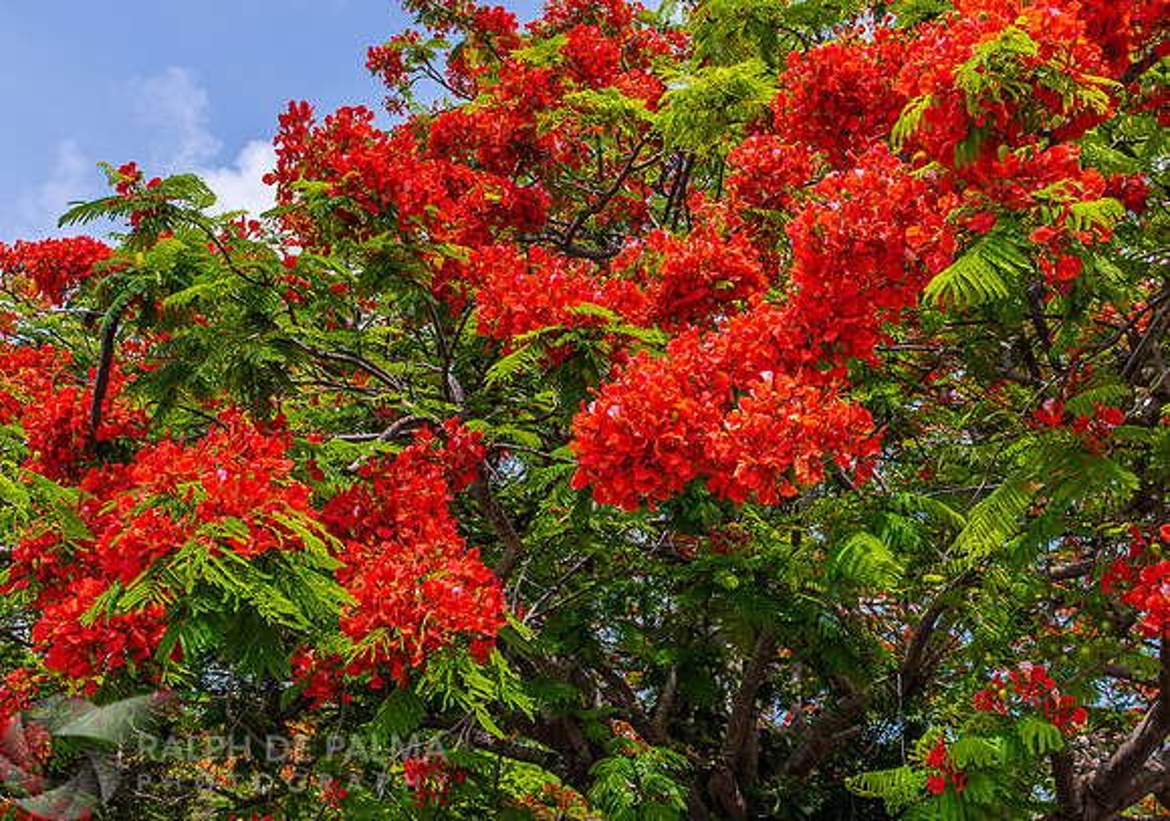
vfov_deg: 35.6
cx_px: 583
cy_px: 425
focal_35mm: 39
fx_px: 1278
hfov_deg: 49.2
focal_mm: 27
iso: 64
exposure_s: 1/200
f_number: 8
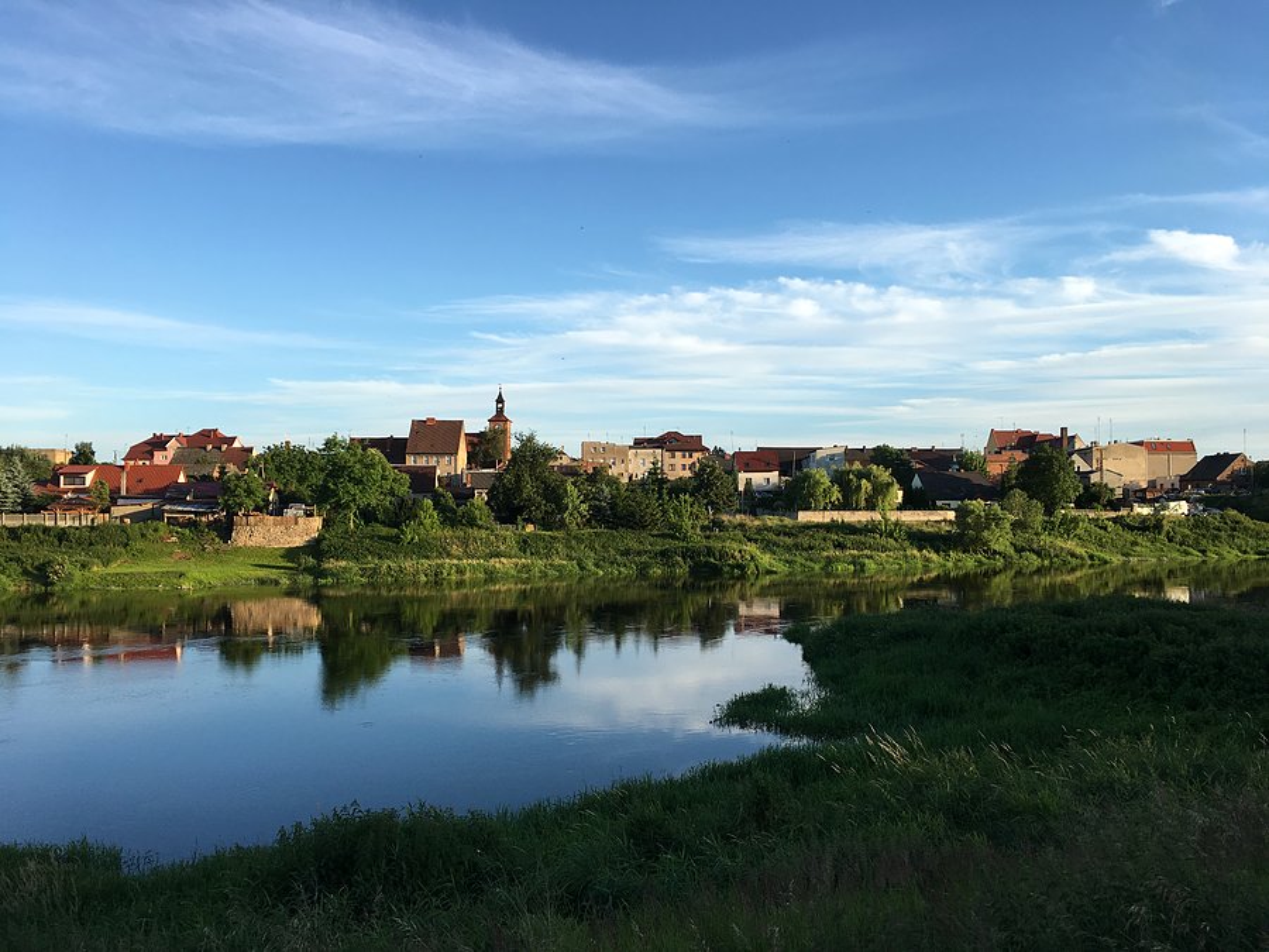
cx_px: 634
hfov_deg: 61.7
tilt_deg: +1.3
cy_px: 476
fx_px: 1063
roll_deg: -0.4
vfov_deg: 48.2
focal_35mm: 29
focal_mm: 4.15
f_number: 2.2
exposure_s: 1/712
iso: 25
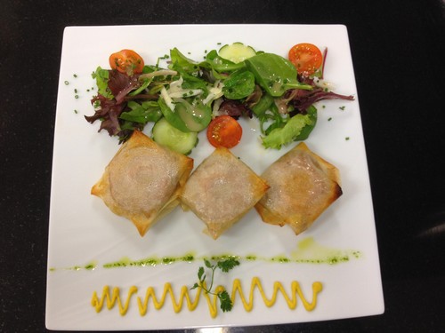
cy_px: 166
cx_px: 222
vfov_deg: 40.7
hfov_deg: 52.6
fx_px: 450
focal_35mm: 35
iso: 50
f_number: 2.4
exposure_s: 1/20
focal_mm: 4.28
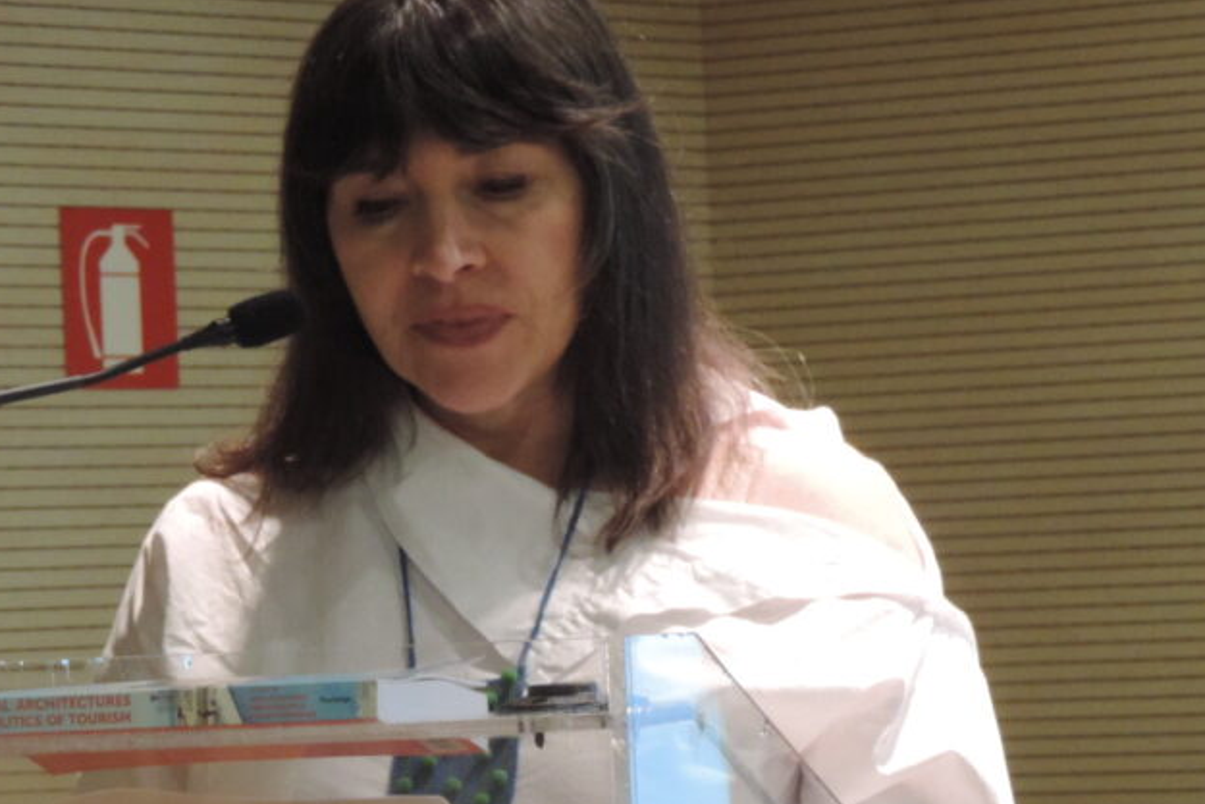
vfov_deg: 5.6
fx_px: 8269
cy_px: 565
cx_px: 347
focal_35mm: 247
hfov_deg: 8.3
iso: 800
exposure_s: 1/30
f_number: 4.4
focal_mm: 25.8
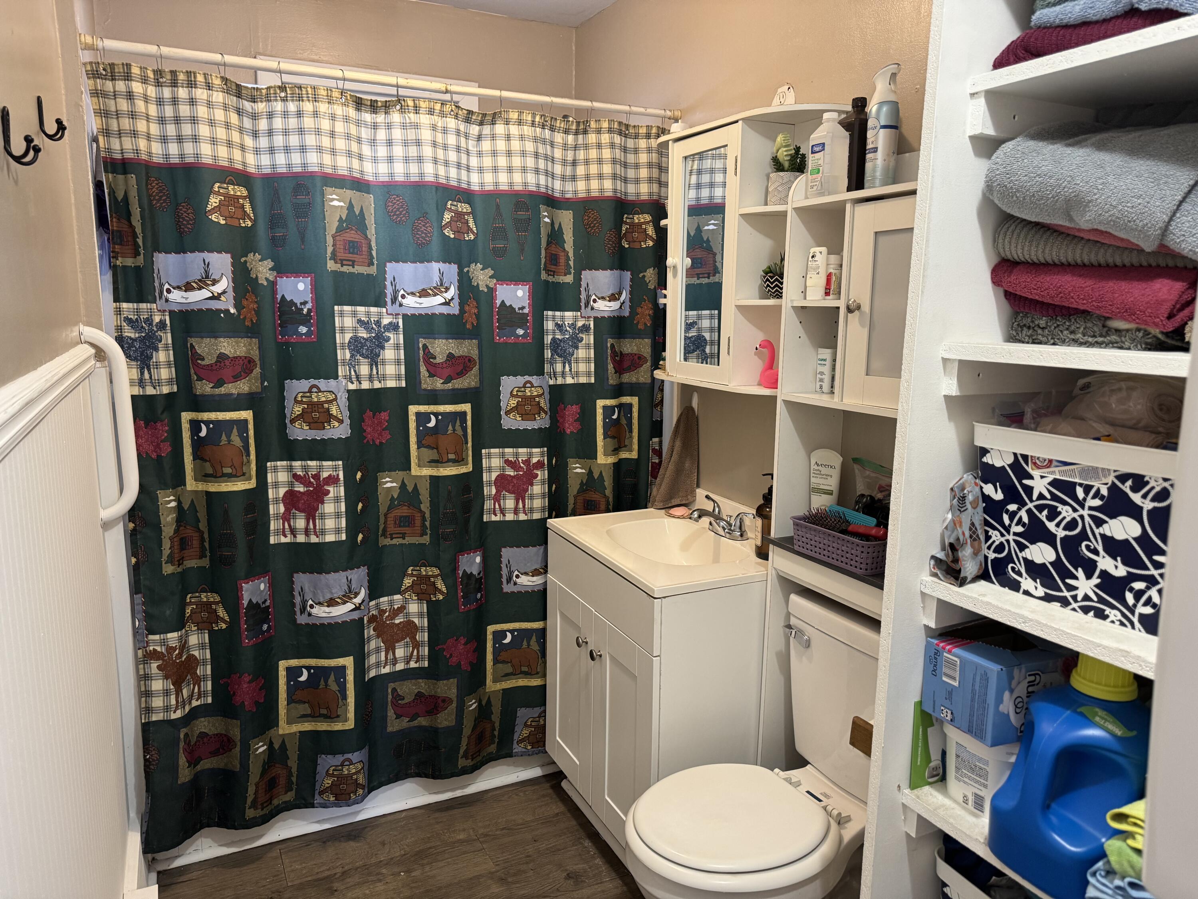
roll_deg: -0.4
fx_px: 831
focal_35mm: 24
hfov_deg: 71.6
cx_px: 599
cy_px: 450
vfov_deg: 56.8
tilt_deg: -10.3
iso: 320
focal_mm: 6.76
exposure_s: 1/60
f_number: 1.78
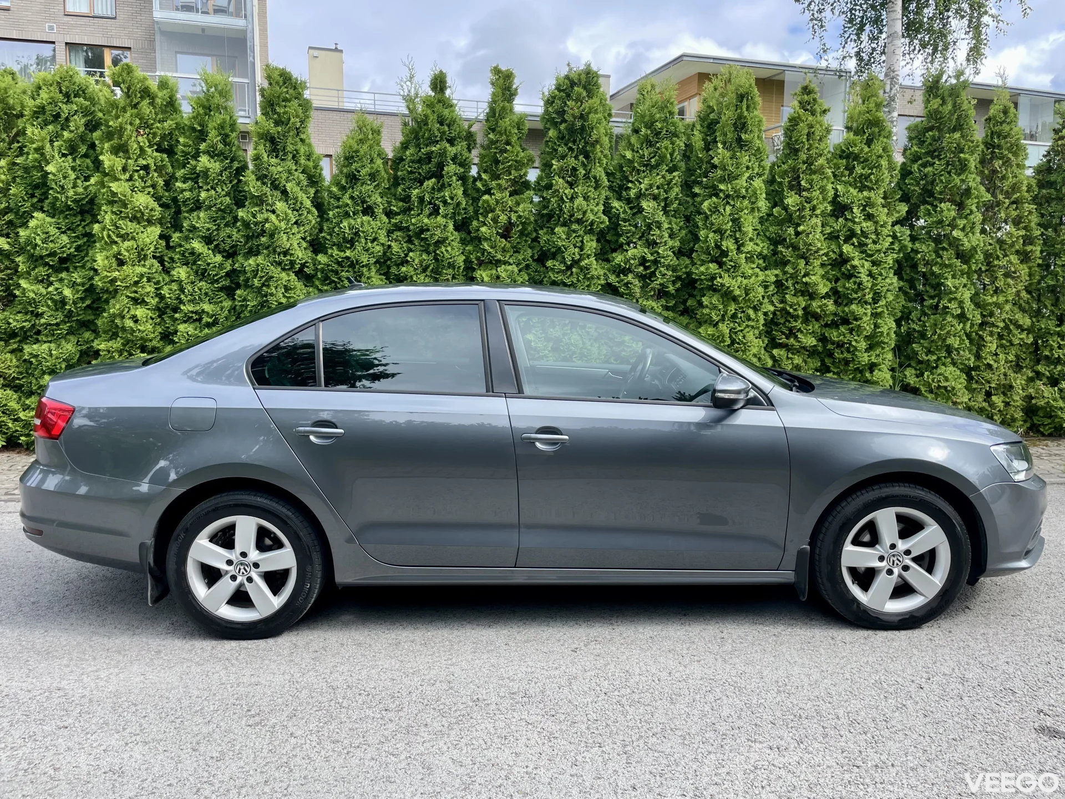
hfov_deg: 67.3
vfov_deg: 53.1
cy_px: 400
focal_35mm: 26
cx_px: 532
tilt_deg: -7.4
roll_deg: -0.8
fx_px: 800
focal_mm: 4.2
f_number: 1.6
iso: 32
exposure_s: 1/882
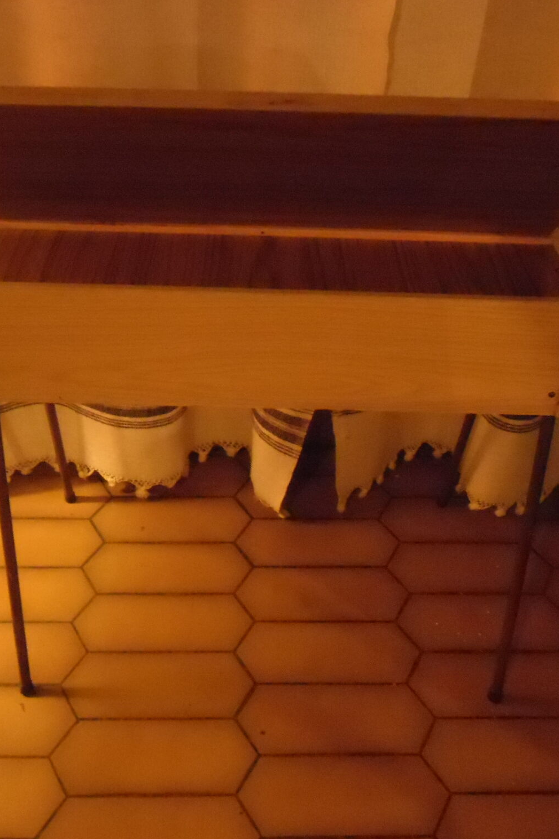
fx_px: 885
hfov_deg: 35.0
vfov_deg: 50.7
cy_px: 415
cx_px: 246
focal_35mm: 38
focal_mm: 4.9
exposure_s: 1/8
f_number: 3.5
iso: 800
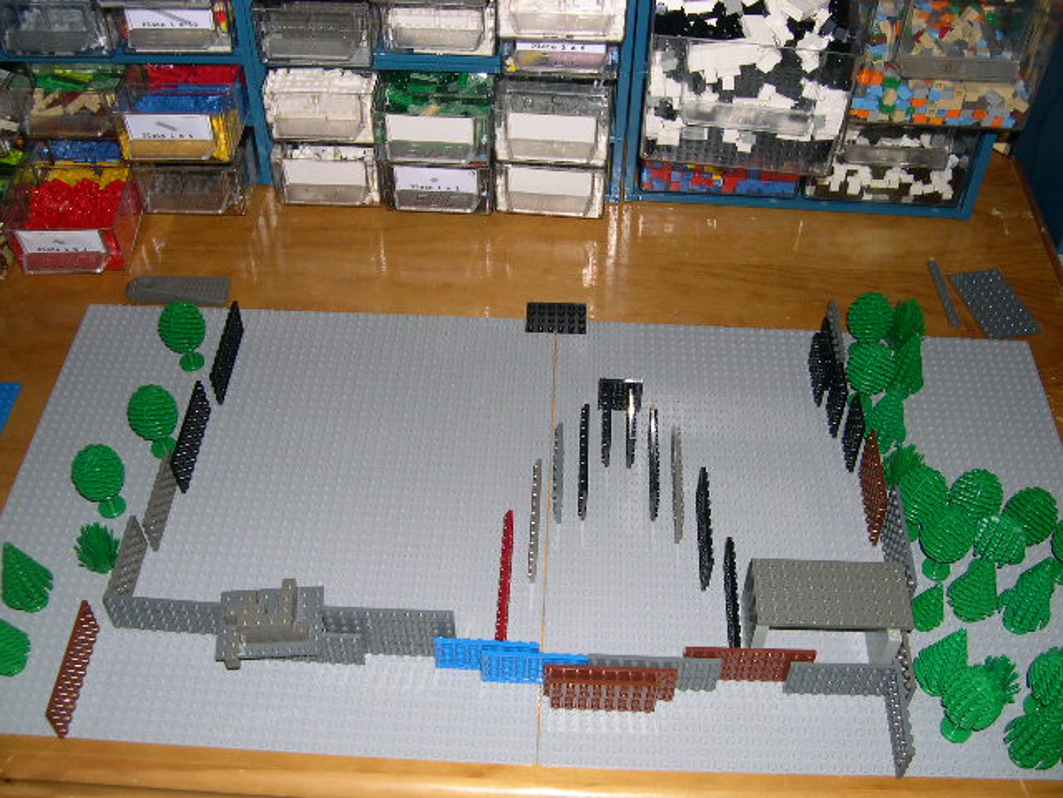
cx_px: 532
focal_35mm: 38
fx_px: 1167
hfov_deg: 49.0
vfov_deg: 37.7
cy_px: 399
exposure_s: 1/60
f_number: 2.8
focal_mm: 8
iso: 100
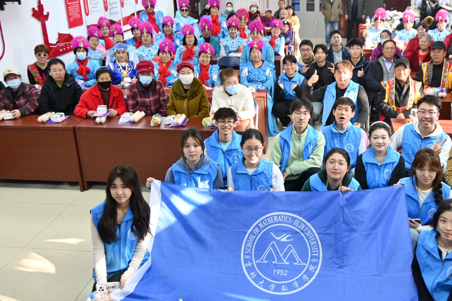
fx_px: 506
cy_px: 134
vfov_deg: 33.1
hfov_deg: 47.8
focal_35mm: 40
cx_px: 272
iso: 1100
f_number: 3.8
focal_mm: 19.5
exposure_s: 1/125
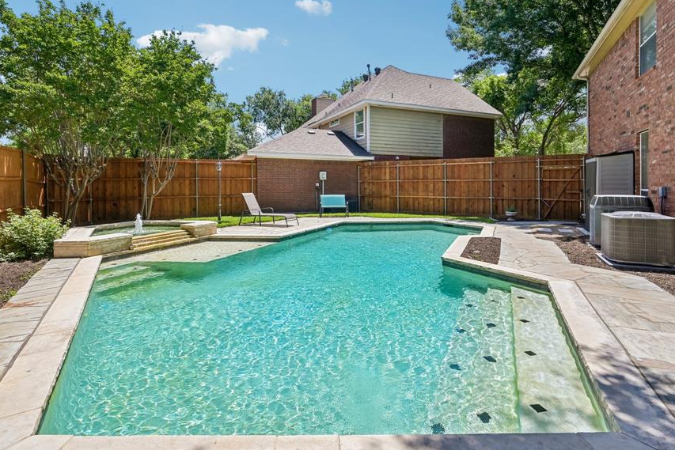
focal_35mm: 18
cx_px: 323
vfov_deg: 66.8
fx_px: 338
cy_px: 183
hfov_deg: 89.9
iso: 400
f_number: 8
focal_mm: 15
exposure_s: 1/1250
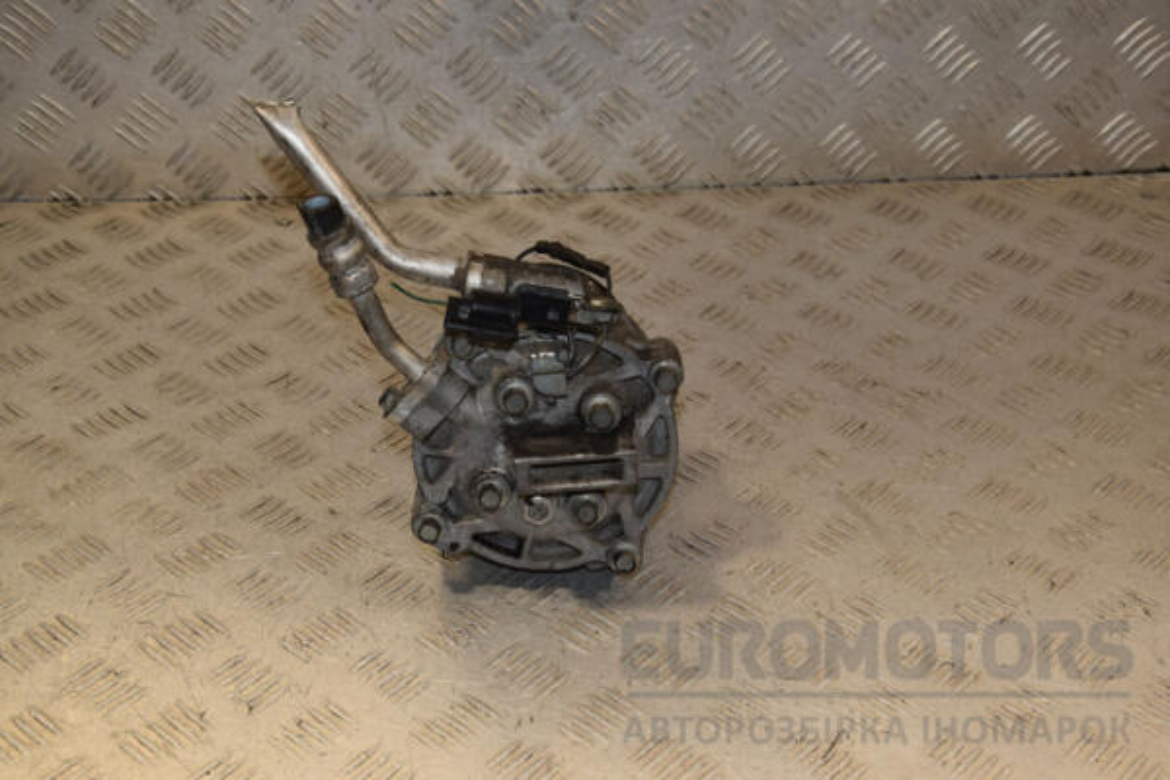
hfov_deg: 33.4
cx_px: 585
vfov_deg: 22.6
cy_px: 390
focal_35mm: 60
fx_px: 1950
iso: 800
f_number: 7.1
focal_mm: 40
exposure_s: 1/200
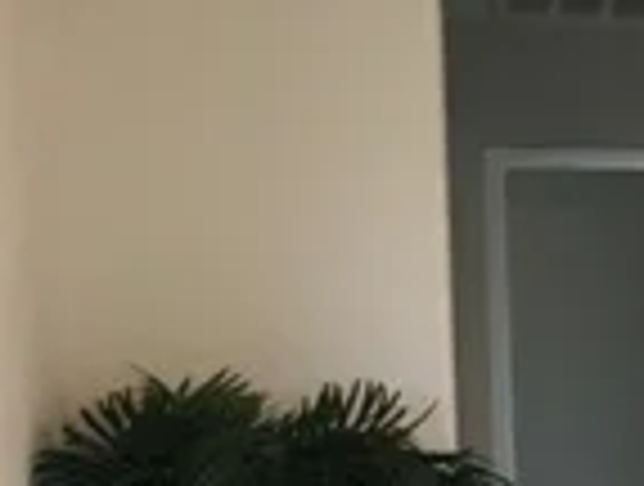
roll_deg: +0.7
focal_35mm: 151
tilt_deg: +1.0
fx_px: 2816
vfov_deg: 9.8
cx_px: 1578
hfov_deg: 10.9
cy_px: 468
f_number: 2.2
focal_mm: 4.15
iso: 32
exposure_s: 1/15
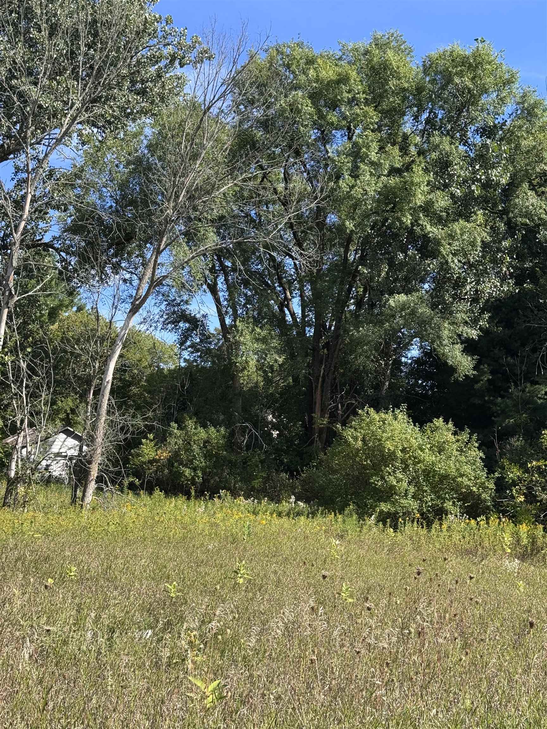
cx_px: 274
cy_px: 364
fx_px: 1011
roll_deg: -0.5
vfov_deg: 39.7
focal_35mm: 48
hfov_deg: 30.3
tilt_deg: +5.8
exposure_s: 1/1524
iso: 64
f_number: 1.78
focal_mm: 6.76
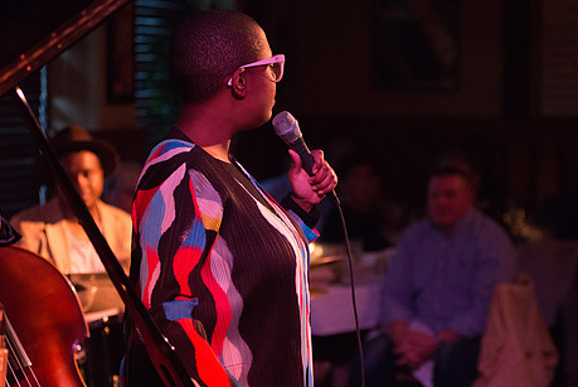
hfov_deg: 20.2
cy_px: 234
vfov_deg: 13.6
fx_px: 1623
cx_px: 348
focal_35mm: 101
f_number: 2.8
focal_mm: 80
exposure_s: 1/160
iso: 6400
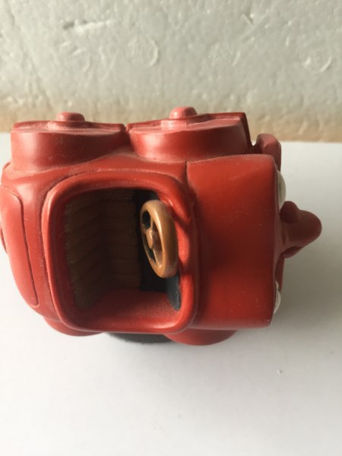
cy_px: 228
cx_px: 171
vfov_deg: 61.7
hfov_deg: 48.2
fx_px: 382
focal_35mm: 29
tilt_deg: -63.1
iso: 100
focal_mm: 4.15
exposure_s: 1/33
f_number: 2.2
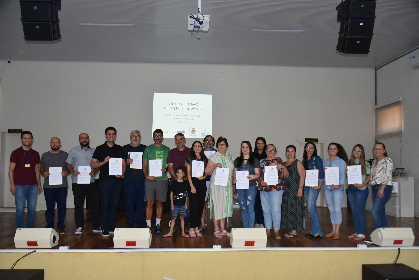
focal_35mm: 30
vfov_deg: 43.7
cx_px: 210
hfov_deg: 61.9
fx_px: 349
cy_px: 140
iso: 450
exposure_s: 1/60
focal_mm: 20
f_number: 3.5
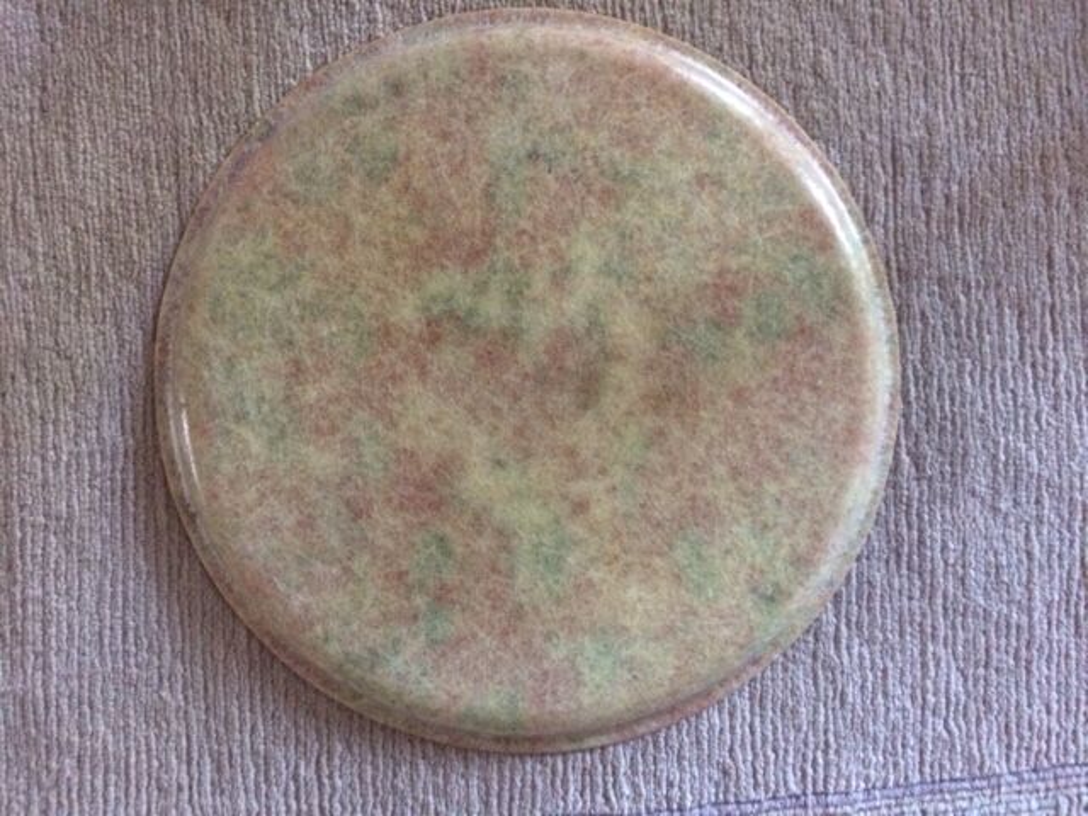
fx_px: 911
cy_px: 408
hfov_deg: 61.7
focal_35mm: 29
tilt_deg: -88.4
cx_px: 544
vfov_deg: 48.2
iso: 400
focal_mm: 4.15
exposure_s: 1/17
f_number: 2.2
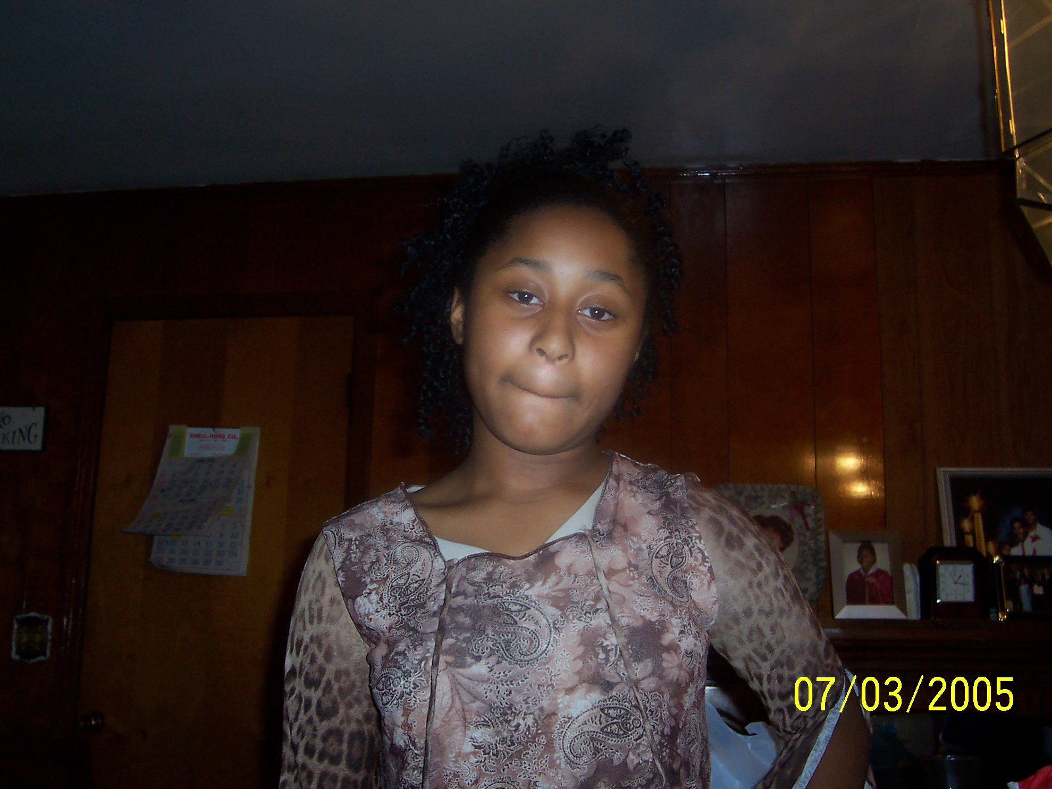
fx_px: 1155
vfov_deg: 37.7
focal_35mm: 38
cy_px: 391
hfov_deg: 49.0
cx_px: 533
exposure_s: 1/60
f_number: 2.8
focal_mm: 5.6
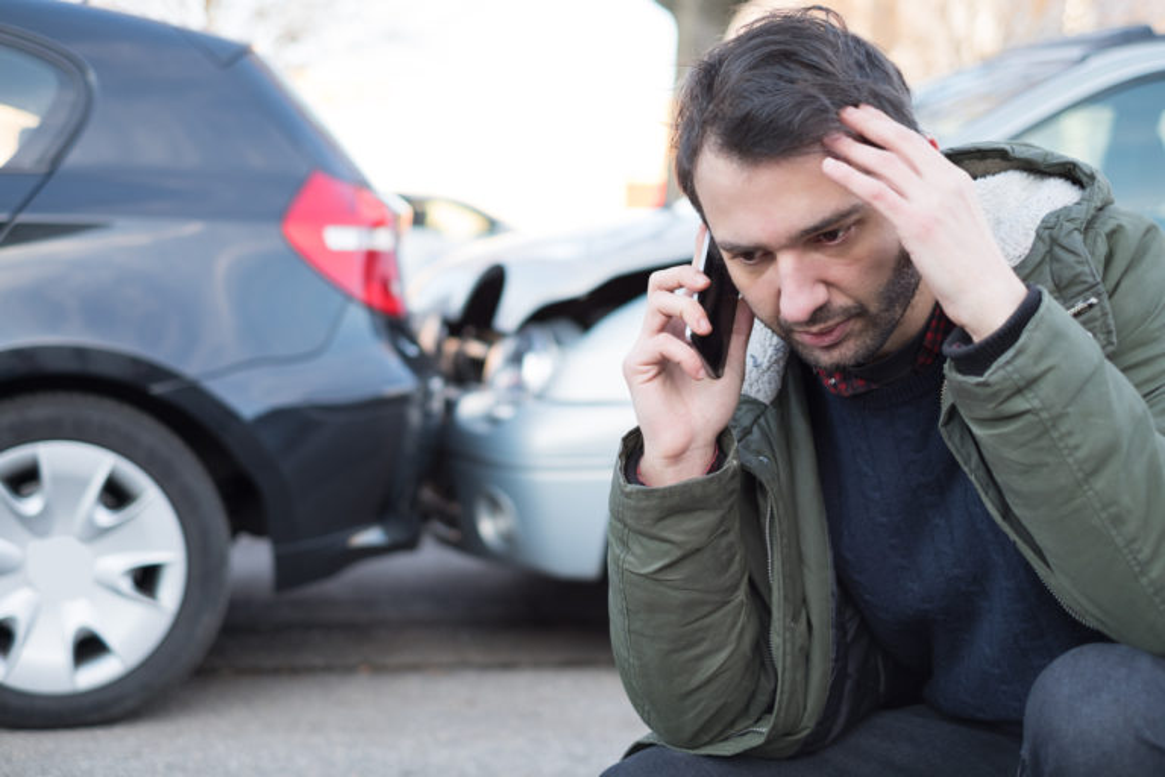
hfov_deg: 37.5
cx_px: 582
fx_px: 1715
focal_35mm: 53
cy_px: 388
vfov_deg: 25.5
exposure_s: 1/320
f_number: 2
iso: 200
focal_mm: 35
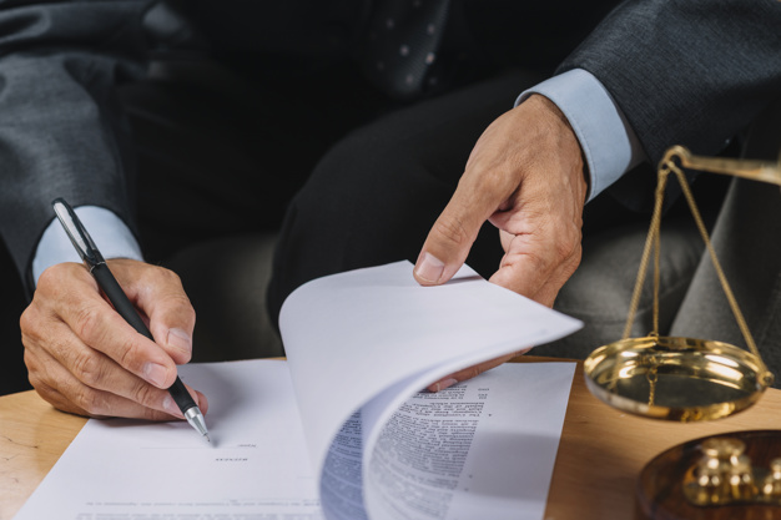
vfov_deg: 16.1
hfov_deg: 23.9
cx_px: 390
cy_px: 260
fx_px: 1843
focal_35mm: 85
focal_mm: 85
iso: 200
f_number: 5
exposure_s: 1/160
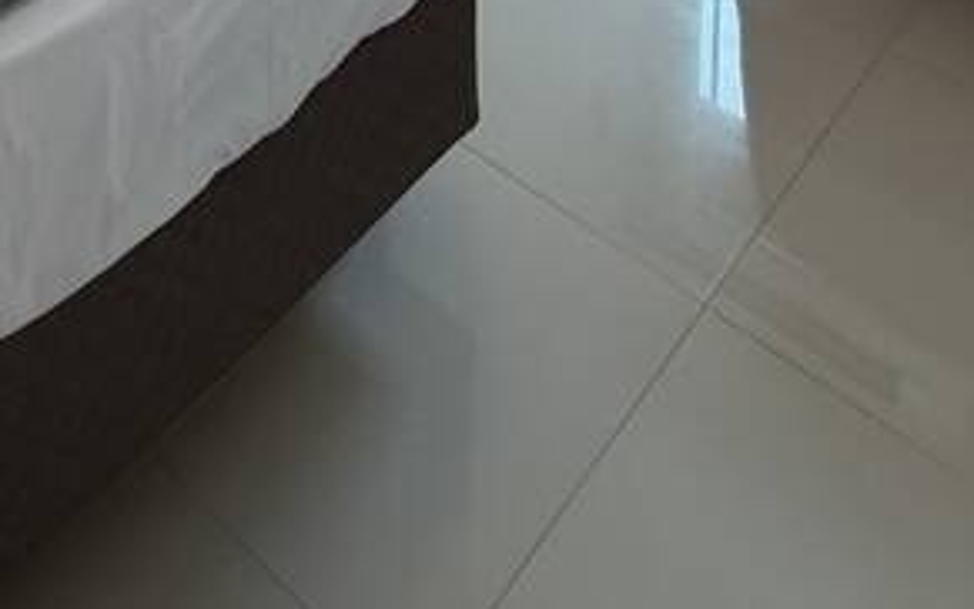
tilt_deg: -4.9
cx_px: 97
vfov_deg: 14.4
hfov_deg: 34.8
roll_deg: +0.6
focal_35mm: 55
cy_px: -890
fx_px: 1460
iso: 100
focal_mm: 2.22
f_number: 2.2
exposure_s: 1/120
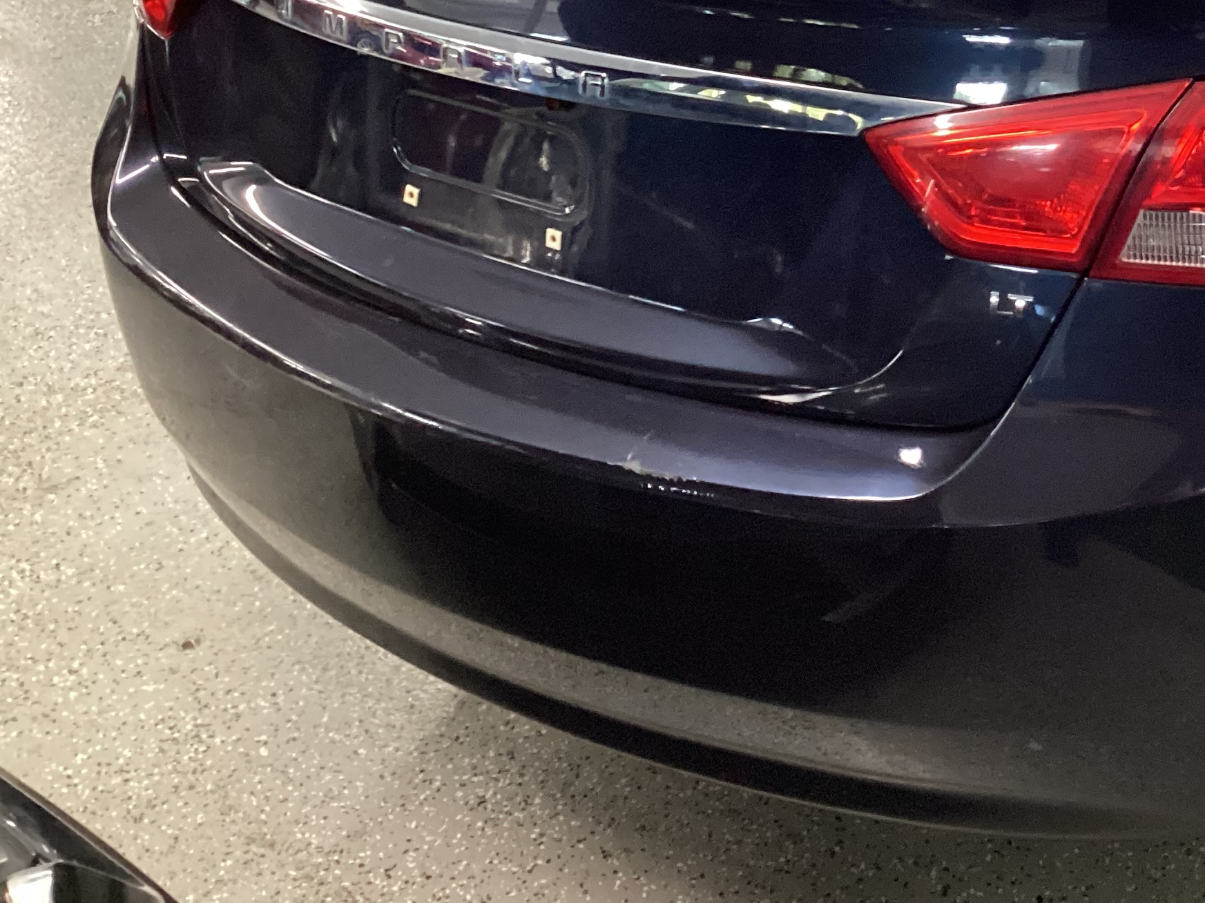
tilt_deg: -23.8
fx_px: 2019
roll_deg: +1.4
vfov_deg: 24.4
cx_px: 1086
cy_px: 59
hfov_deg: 31.7
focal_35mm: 58
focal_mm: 3.3
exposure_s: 1/33
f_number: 2.4
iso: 400
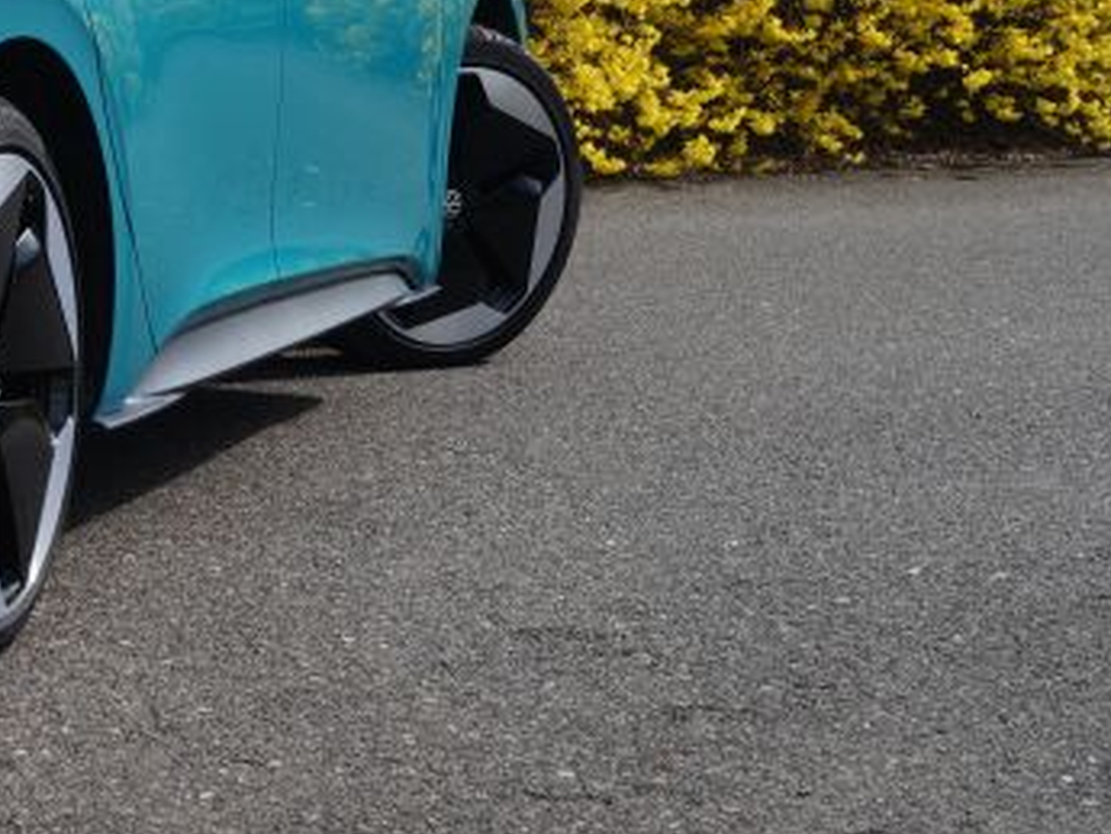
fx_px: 3018
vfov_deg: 15.1
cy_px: -219
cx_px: -377
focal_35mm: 94
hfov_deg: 19.1
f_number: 13
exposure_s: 1/125
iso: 100
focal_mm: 22
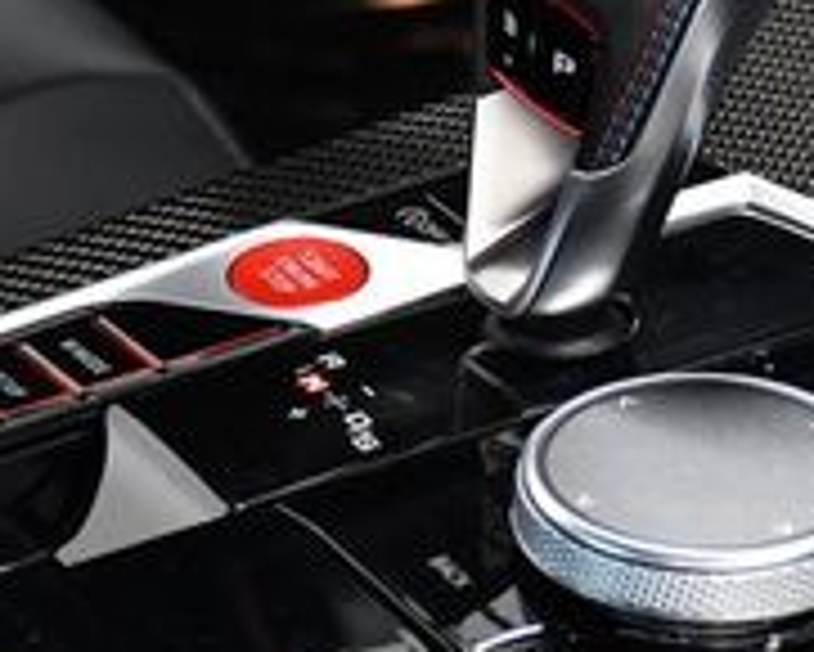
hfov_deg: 6.9
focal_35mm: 279
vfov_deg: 5.5
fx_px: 6725
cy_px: 92
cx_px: 630
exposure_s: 1/100
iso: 2500
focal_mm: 56
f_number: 5.6
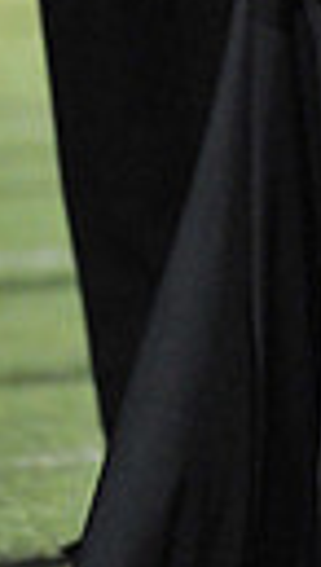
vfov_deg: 1.3
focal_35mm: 1644
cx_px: 237
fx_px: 24764
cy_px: -620
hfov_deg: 0.7
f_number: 6.3
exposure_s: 1/160
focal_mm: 350
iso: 6400
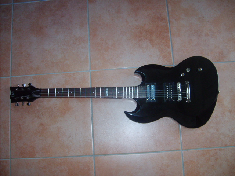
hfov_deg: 52.6
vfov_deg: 40.7
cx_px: 118
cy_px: 88
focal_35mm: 35
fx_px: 238
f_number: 2.8
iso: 100
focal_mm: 5.8
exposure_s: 1/45
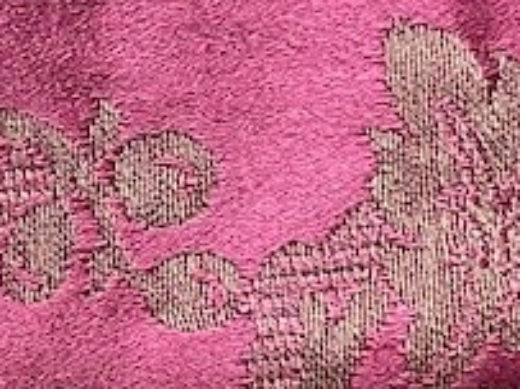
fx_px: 2222
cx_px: -812
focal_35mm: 148
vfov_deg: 8.6
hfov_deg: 10.9
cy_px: 1116
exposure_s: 1/60
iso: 250
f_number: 1.6
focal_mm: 5.1
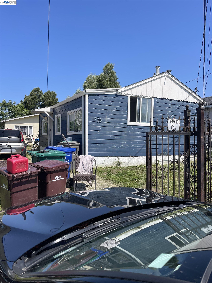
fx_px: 212
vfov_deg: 67.3
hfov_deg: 53.1
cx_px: 106
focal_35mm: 26
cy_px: 142
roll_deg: -1.1
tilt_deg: -1.2
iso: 32
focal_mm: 4.2
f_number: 1.6
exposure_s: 1/2747
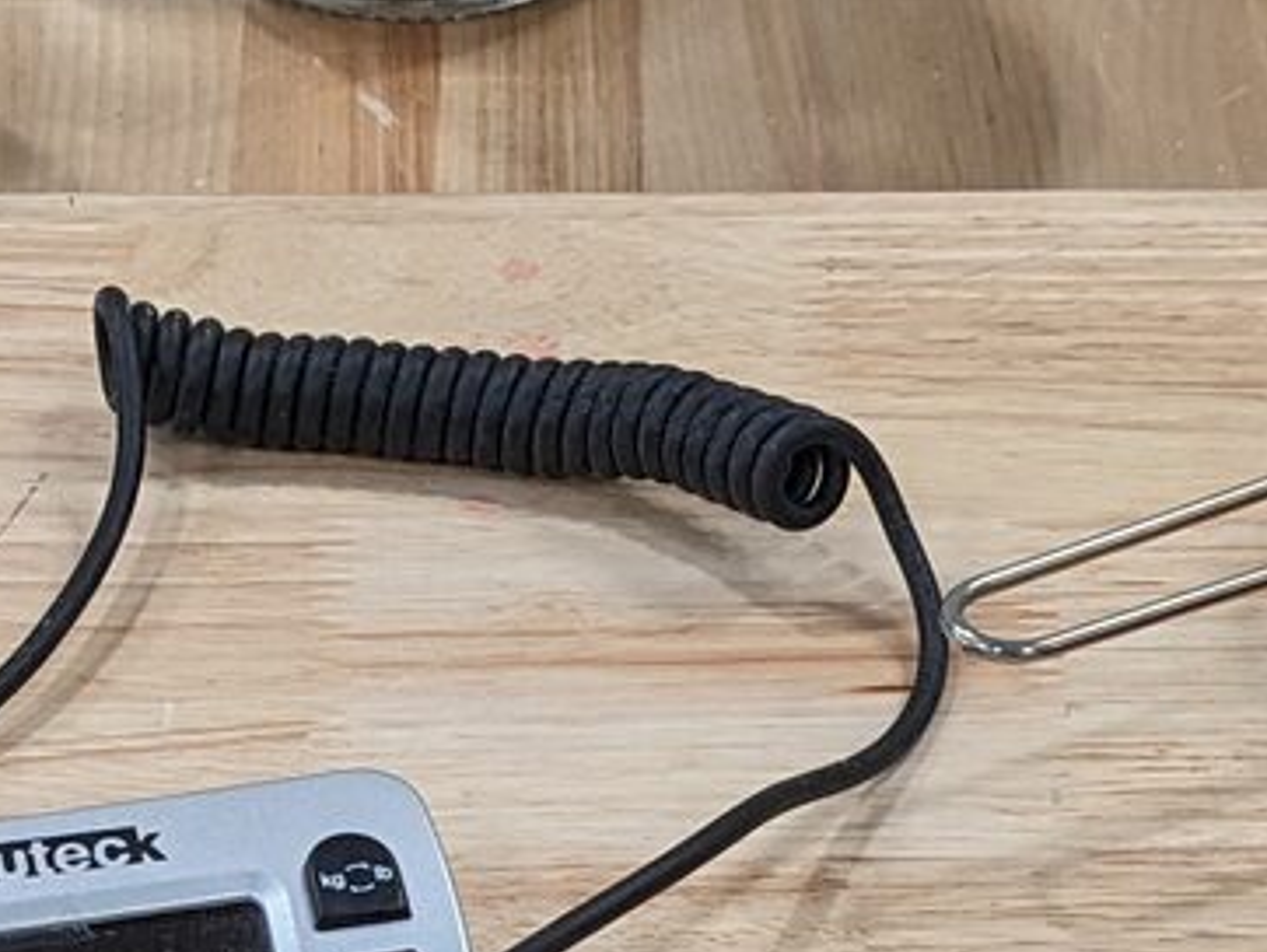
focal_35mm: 149
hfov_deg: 13.1
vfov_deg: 9.9
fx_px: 5457
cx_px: 122
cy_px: 1026
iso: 83
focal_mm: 4.38
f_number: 1.73
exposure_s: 1/120
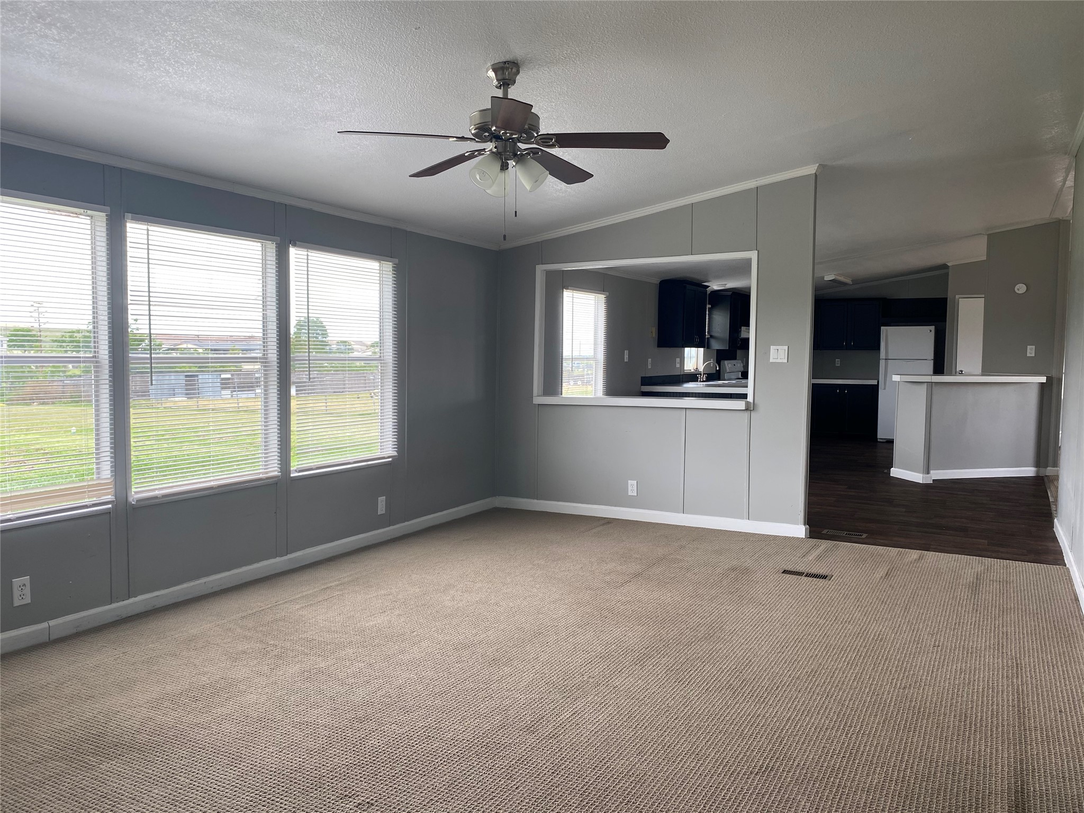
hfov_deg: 67.3
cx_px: 542
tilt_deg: -3.7
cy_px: 406
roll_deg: +0.5
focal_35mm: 26
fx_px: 814
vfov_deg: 53.1
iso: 32
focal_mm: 4.25
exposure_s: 1/122
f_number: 1.8
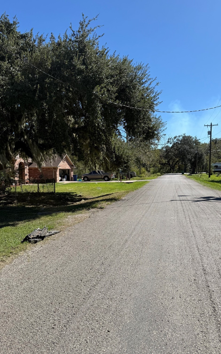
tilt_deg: +0.6
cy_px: 177
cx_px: 105
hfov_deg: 47.6
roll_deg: +1.8
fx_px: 251
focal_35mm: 26
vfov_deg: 70.4
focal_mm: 6.76
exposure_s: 1/3953
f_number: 1.78
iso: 80
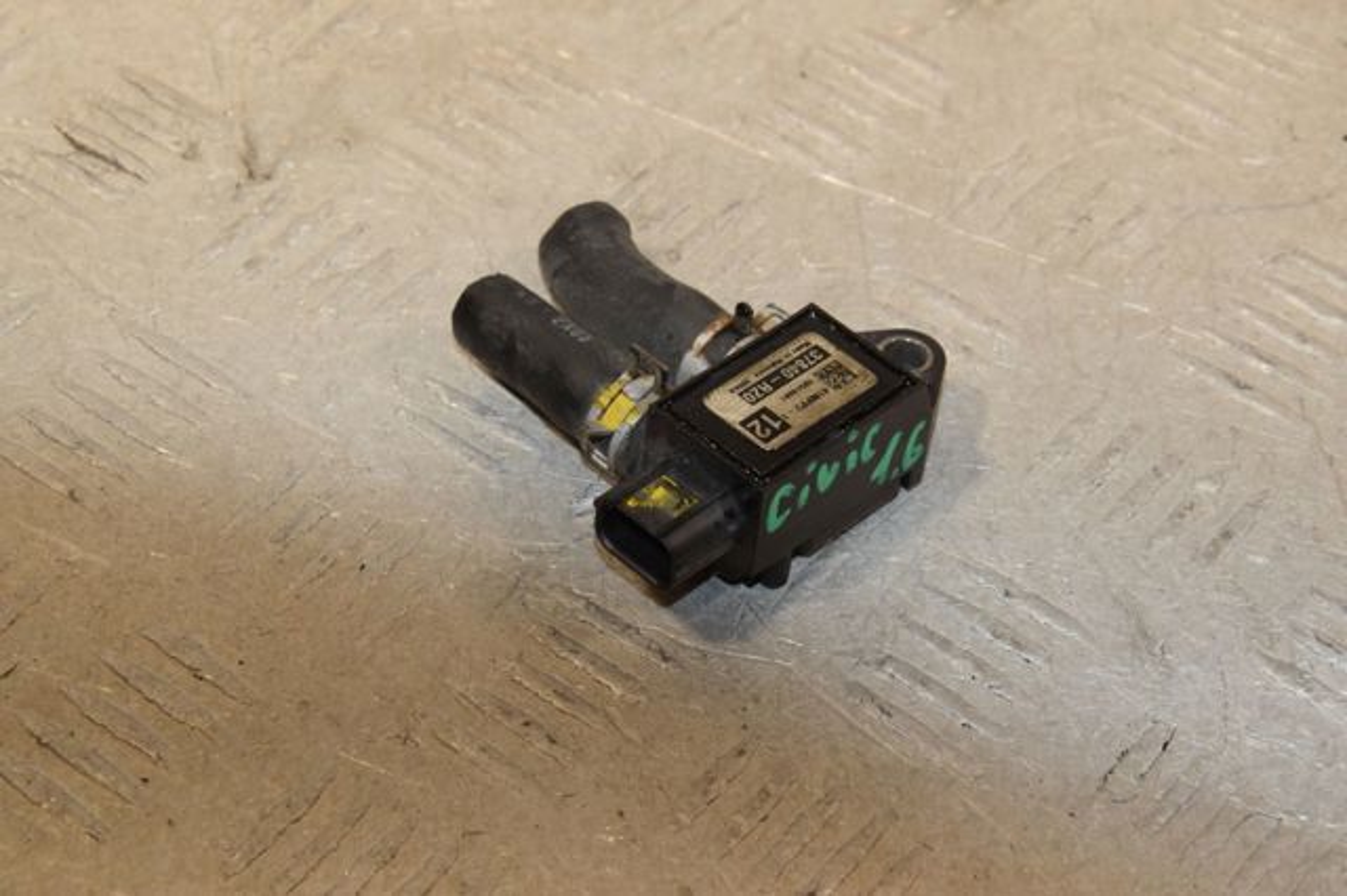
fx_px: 4487
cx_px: 674
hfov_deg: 17.1
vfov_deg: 11.4
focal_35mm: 120
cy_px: 448
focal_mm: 80
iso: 1600
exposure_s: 1/200
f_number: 8
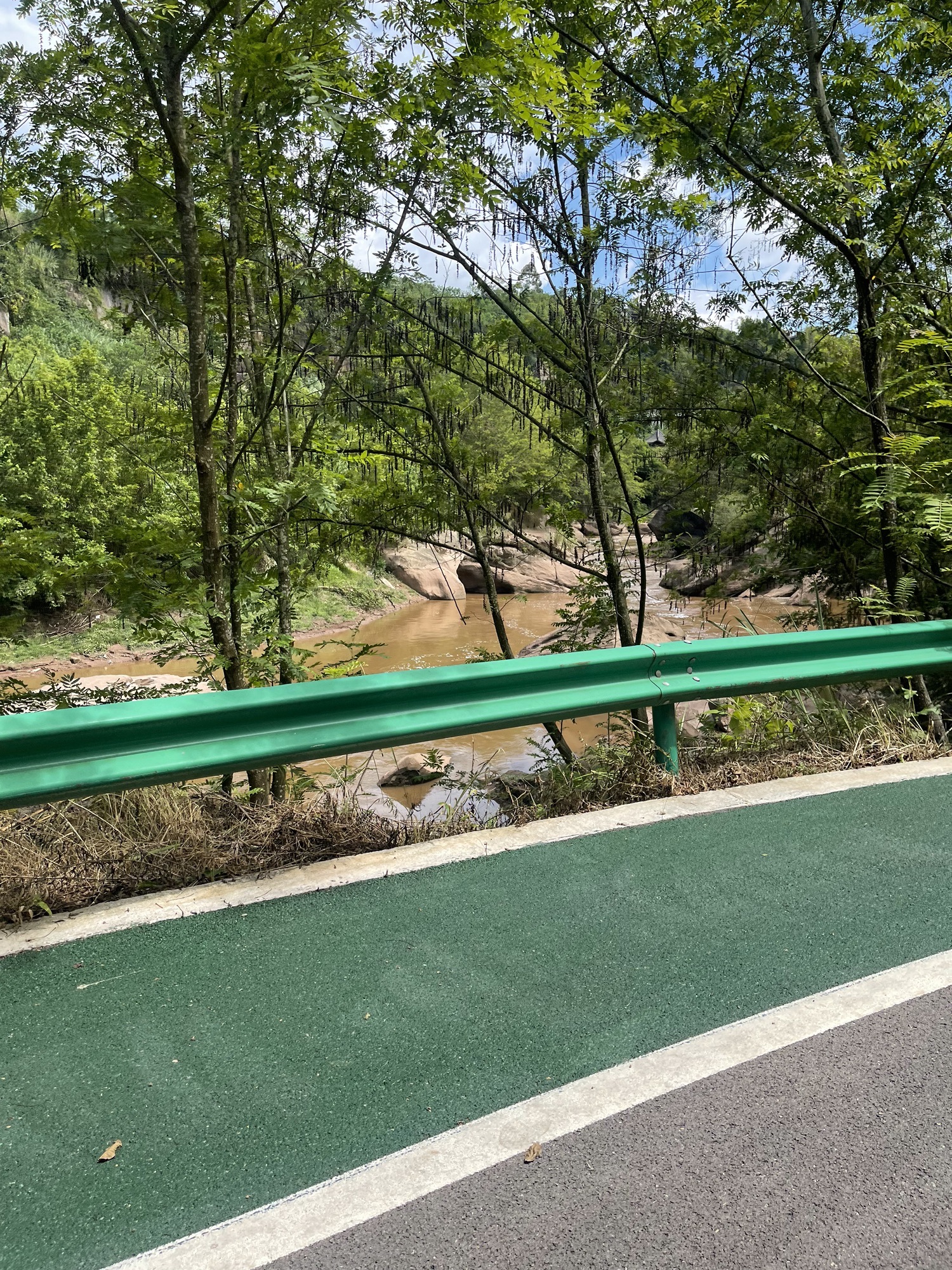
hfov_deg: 53.1
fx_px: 953
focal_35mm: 26
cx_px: 476
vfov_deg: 67.3
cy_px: 635
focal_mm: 5.1
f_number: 1.6
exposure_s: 1/1370
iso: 32
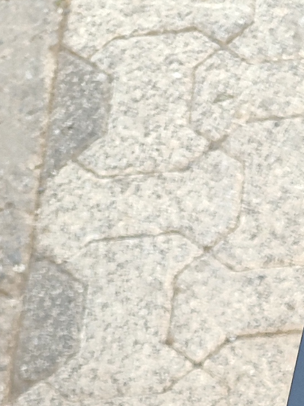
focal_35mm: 138
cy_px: 858
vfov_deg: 12.3
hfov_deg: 9.9
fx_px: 1617
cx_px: 635
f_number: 1.89
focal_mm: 5.95
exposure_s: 1/100
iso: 90
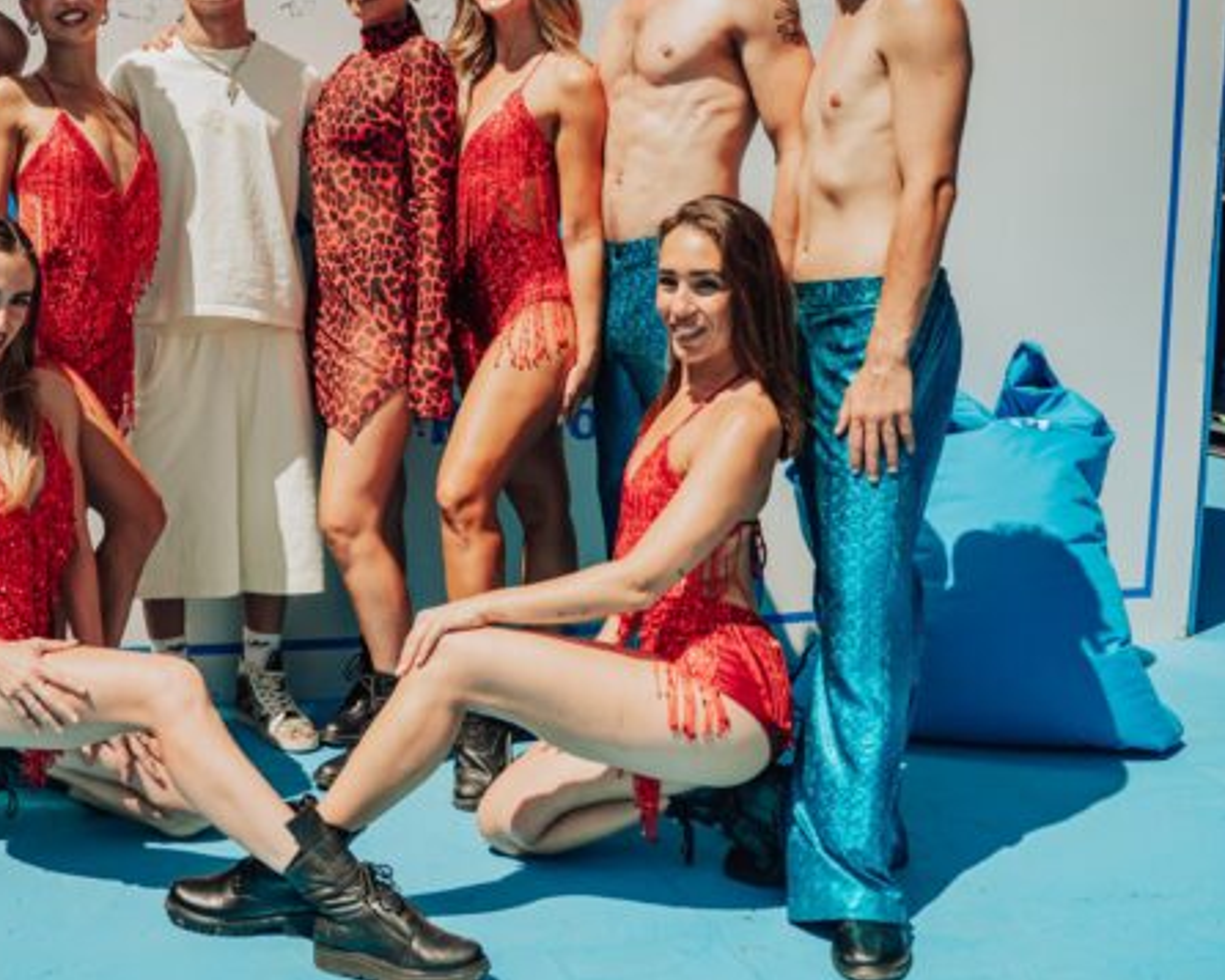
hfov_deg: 43.2
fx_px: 1487
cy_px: 411
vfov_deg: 36.4
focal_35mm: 41
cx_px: 291
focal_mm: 24
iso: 160
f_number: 2.8
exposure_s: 1/250
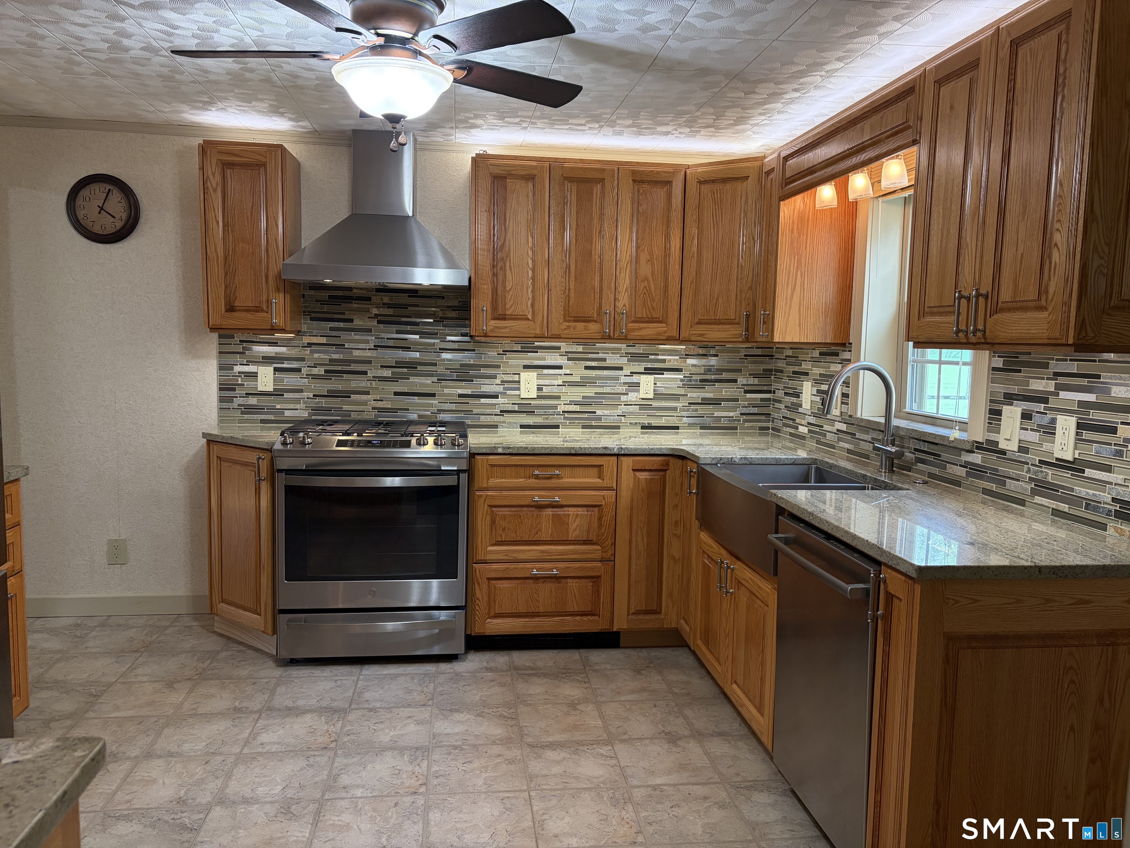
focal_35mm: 26
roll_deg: -0.6
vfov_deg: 53.1
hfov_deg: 67.3
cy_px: 424
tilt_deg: -5.5
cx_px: 565
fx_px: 849
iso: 250
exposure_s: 1/120
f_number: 1.6
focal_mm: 5.96
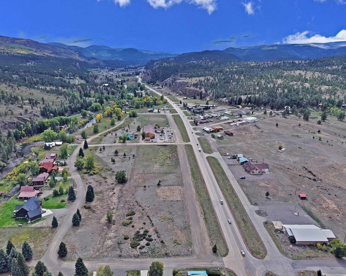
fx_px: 266
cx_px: 165
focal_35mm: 26
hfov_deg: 66.0
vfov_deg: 54.9
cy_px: 138
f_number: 1.8
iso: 310
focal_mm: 8.67
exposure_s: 1/6000
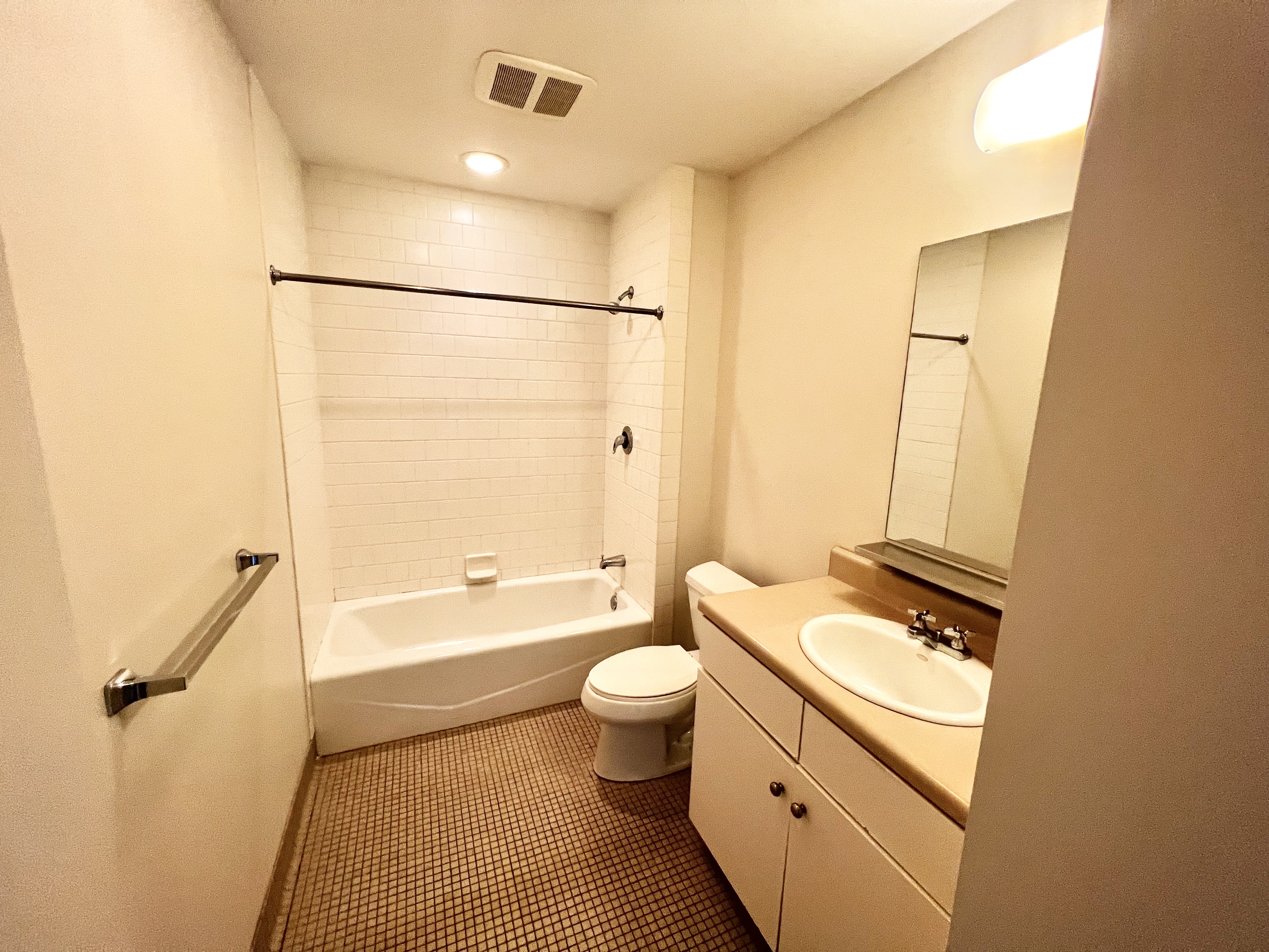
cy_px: 476
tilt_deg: -12.0
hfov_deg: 106.2
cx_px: 634
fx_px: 477
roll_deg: -2.3
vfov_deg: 89.9
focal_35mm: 13
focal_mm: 1.57
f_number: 1.8
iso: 250
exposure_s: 1/60
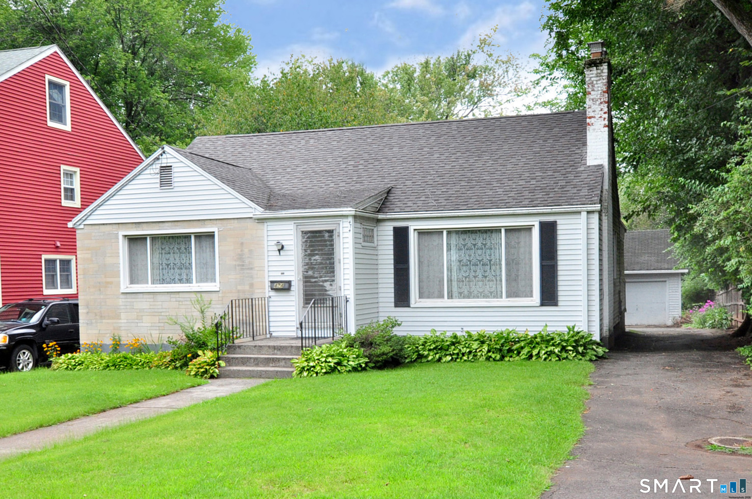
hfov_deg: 62.0
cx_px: 376
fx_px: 626
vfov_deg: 43.5
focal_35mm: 30
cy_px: 250
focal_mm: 20
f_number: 8
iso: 800
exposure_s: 1/200
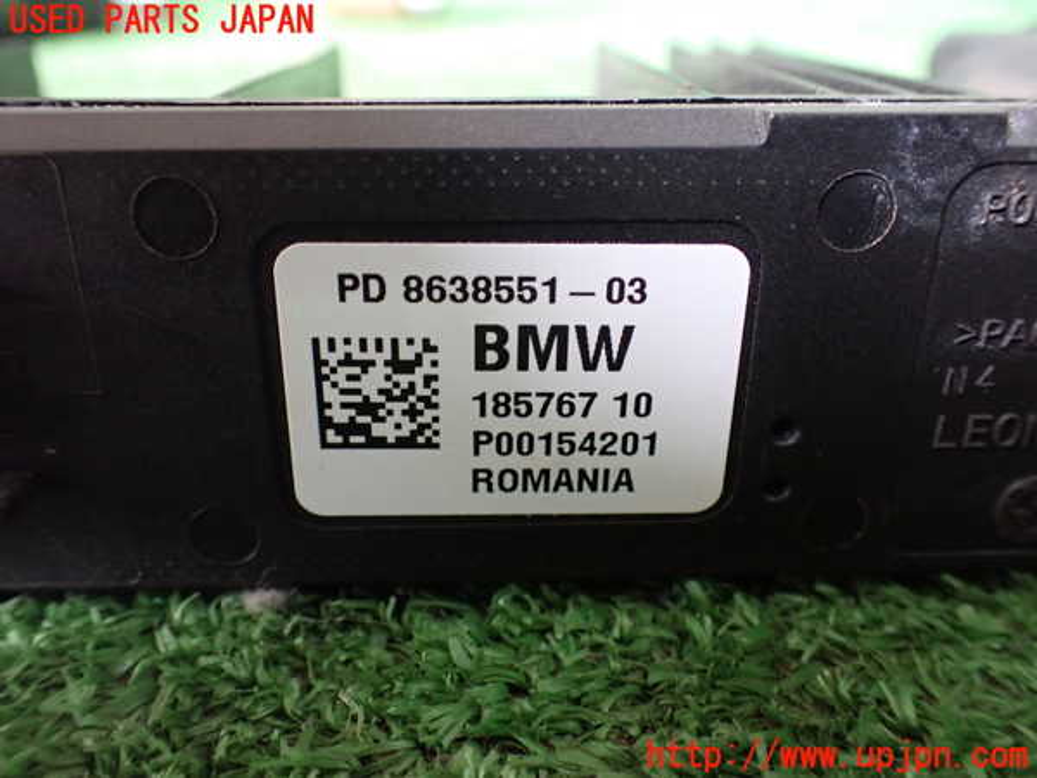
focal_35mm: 30
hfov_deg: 60.0
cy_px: 389
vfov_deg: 46.8
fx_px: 899
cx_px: 518
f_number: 2.3
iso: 800
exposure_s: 1/100
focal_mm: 5.4
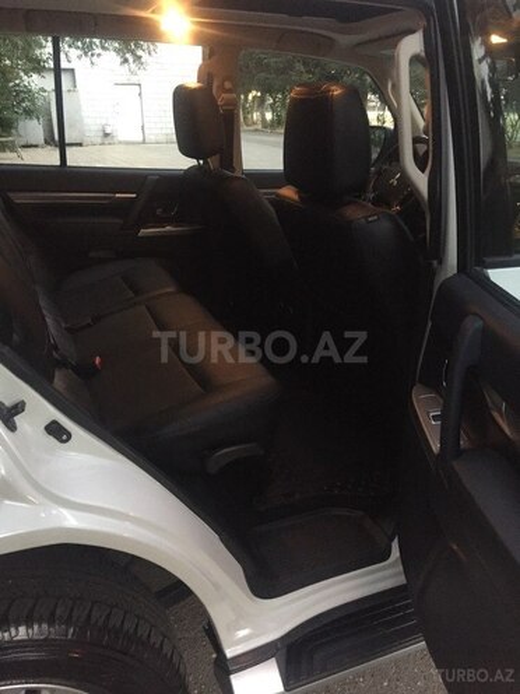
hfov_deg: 48.2
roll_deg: +0.2
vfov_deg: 61.7
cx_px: 260
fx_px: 581
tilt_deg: -20.9
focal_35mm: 29
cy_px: 347
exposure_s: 1/17
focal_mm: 4.15
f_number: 2.2
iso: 400
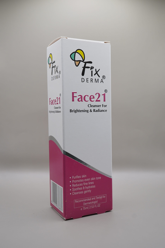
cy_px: 124
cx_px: 82
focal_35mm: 36
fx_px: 247
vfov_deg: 53.1
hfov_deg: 36.9
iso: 200
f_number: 6.3
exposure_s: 1/80
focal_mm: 24
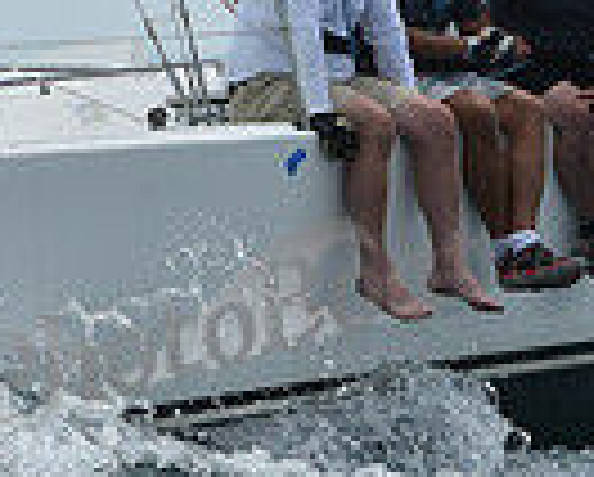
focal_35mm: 478
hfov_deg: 4.0
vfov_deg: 3.2
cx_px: -256
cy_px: 142
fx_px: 8416
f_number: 9
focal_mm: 116
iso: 250
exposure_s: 1/1250
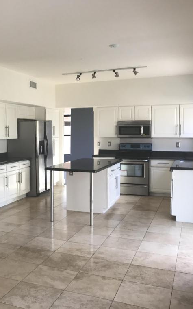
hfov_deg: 30.9
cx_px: 29
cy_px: 153
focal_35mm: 40
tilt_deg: -3.8
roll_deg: -0.1
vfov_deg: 49.3
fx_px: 337
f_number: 1.8
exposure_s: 1/60
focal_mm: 3.99
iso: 25
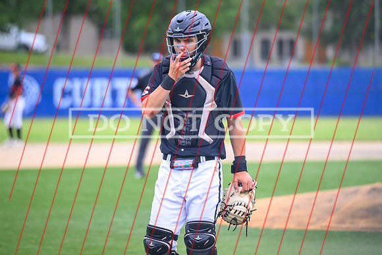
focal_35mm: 226
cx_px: 200
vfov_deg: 6.1
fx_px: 2400
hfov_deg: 9.1
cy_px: 117
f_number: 2.8
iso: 1600
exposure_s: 1/3200
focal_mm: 200
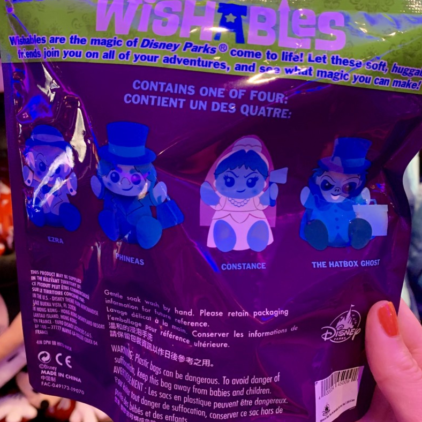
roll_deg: +6.9
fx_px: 483
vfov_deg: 47.2
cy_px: 212
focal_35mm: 35
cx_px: 201
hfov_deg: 47.2
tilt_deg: -21.2
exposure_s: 1/40
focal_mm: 4.25
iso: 320
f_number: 1.8
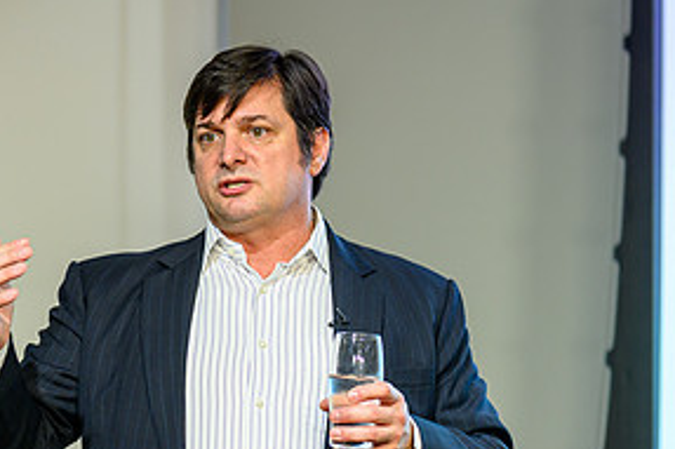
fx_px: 7833
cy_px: 374
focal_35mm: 418
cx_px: 134
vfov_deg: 3.3
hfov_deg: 4.9
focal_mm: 135
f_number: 1.8
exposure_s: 1/200
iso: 220
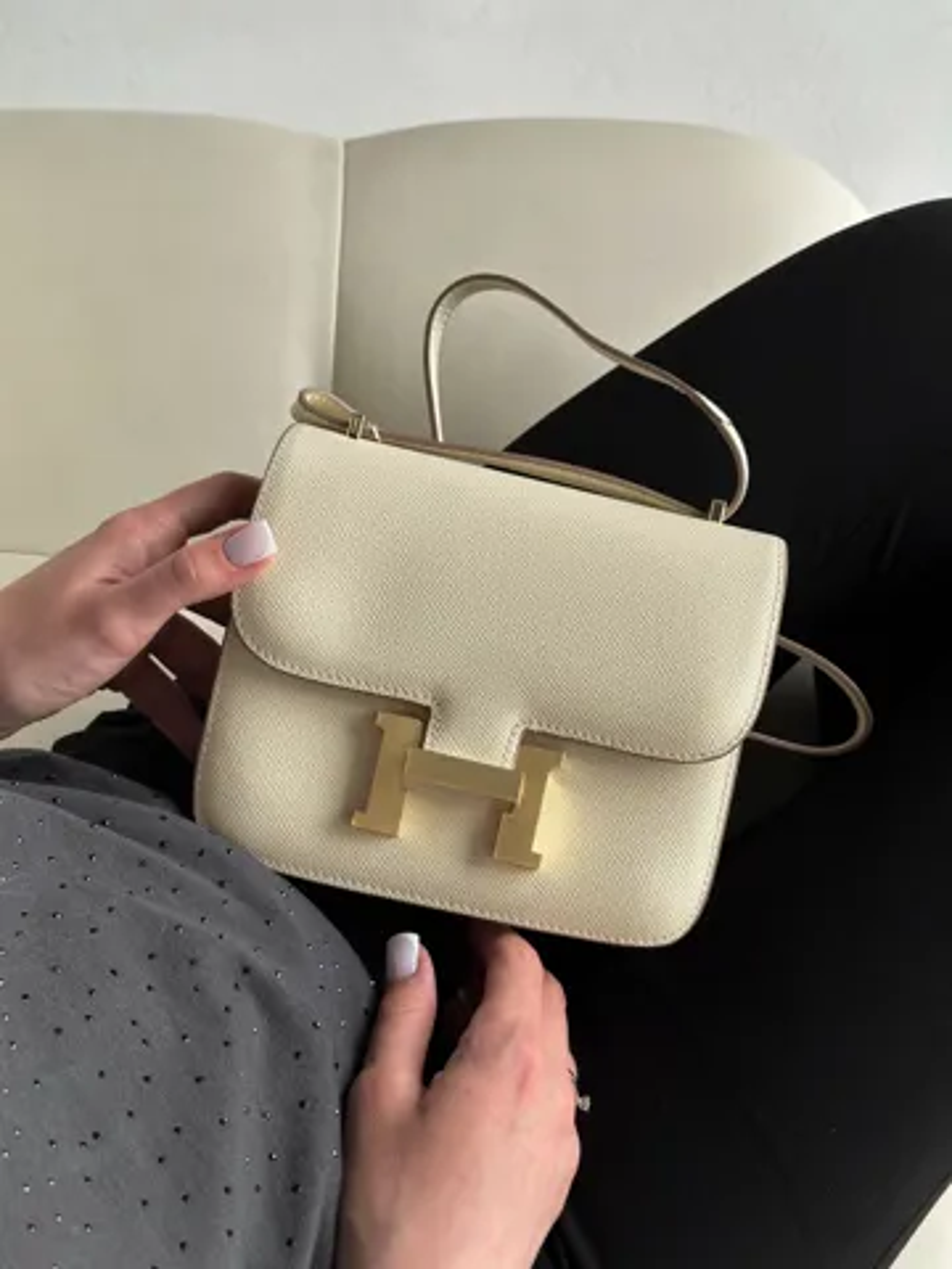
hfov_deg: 30.3
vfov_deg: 39.7
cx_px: 476
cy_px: 634
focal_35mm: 48
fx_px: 1760
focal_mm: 6.86
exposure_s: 1/90
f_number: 1.8
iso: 80
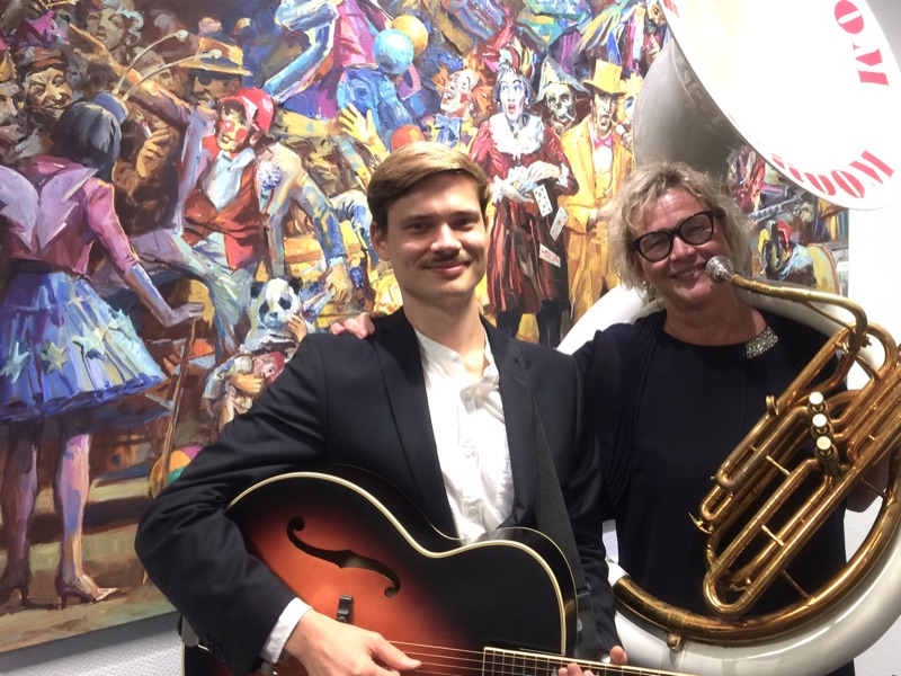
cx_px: 450
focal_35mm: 29
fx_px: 755
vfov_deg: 48.2
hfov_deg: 61.7
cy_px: 338
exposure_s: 1/33
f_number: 2.2
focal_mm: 4.15
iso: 100
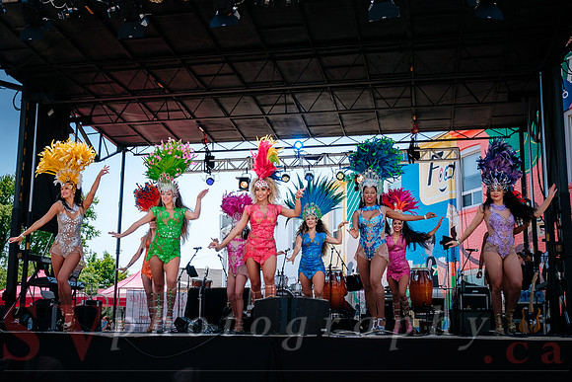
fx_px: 705
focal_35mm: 44
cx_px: 267
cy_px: 199
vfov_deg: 30.3
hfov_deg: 44.1
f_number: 2.8
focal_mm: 27.4
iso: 200
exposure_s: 1/2000
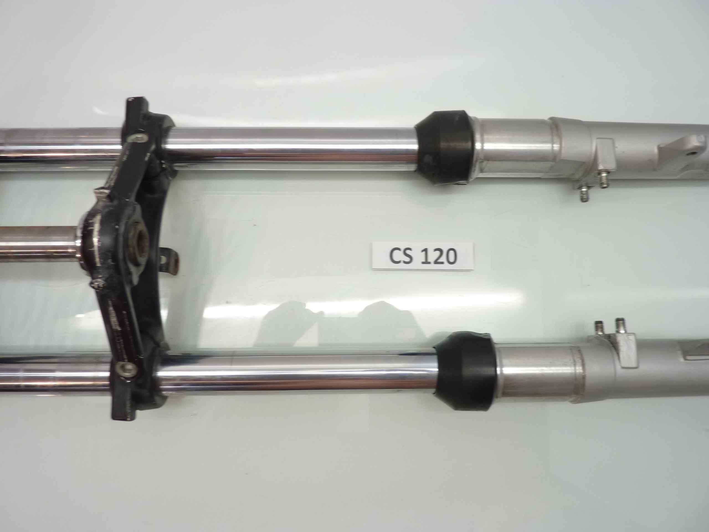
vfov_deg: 54.9
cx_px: 354
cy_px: 266
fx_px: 512
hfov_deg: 69.4
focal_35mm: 25
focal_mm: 4.1
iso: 125
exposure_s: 1/20
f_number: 3.3
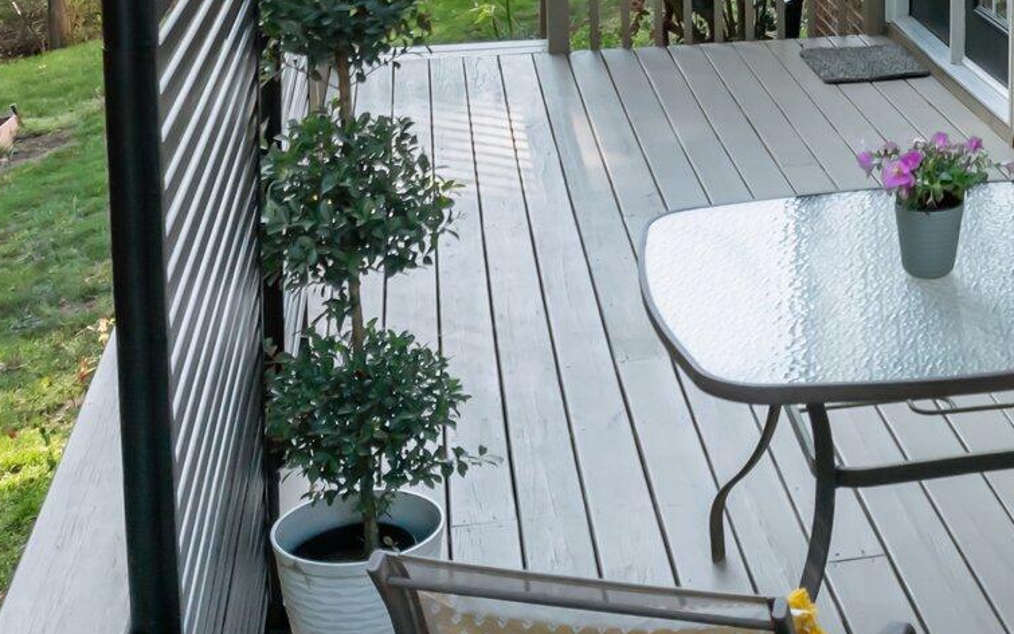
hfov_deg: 28.4
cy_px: -71
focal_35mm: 69
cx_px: 951
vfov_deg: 18.2
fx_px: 1907
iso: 420
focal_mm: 12.29
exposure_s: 1/1000
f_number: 2.8
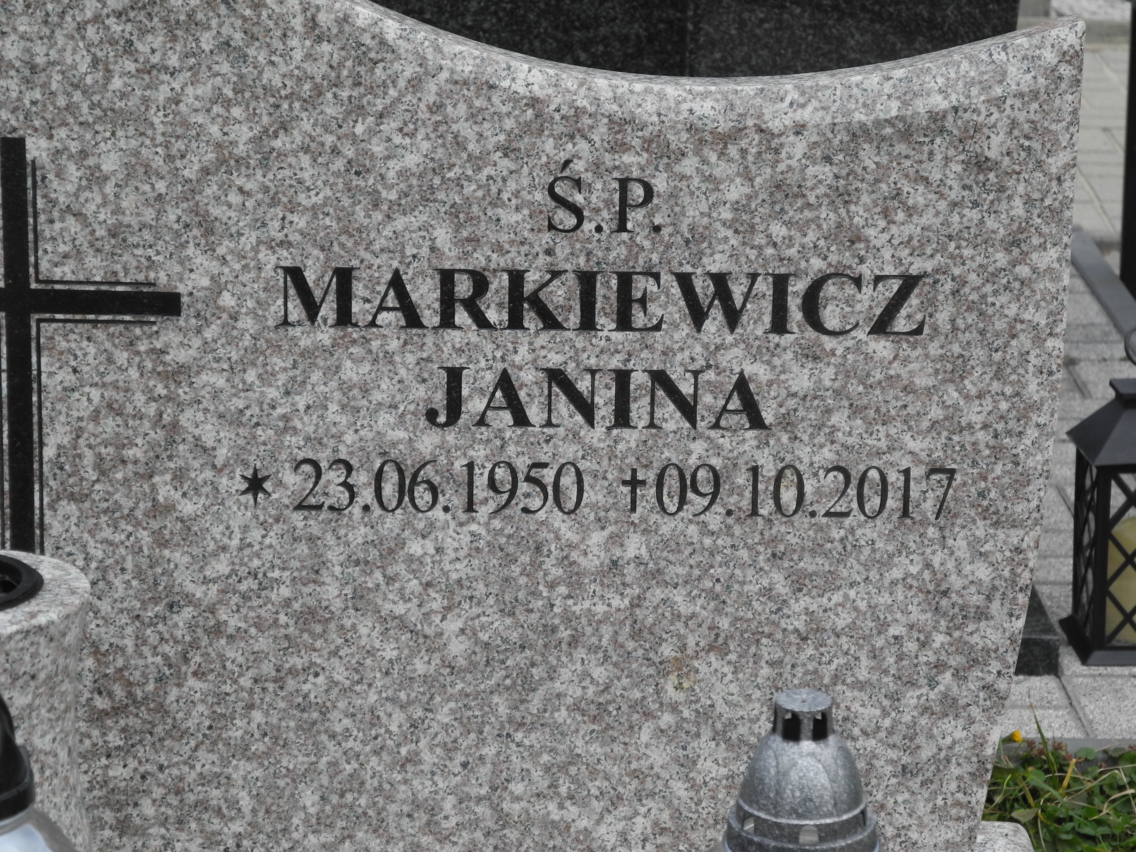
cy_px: 426
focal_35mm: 119
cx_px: 568
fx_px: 3905
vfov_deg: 12.5
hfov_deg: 16.6
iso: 100
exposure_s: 1/400
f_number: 4.5
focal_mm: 25.4
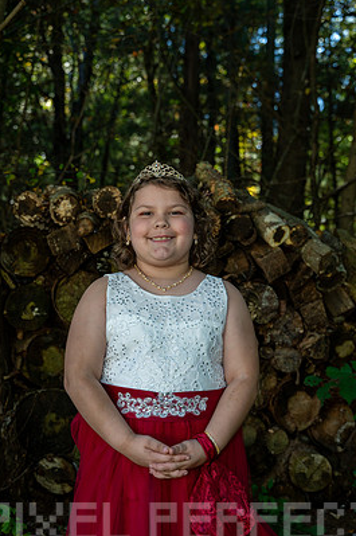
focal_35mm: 53
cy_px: 283
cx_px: 183
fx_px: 788
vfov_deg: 37.5
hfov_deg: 25.5
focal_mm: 47
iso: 560
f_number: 4.5
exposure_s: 1/200
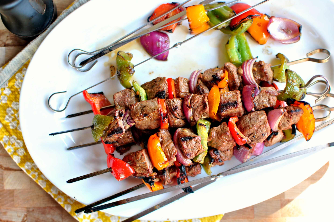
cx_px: 165
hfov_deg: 37.2
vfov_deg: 25.3
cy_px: 112
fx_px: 496
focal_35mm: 54
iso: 110
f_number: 2
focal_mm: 35
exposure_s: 1/80
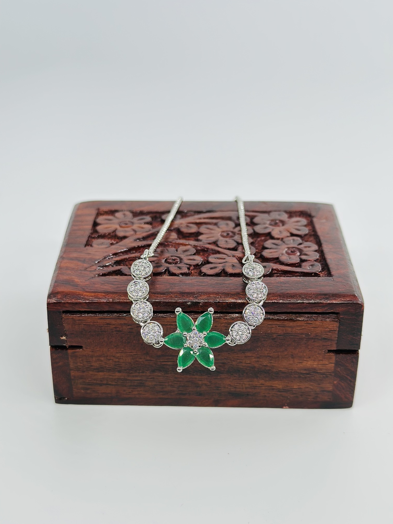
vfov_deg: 39.7
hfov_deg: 30.3
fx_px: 727
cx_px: 196
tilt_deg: -29.3
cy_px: 262
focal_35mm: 48
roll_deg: -1.0
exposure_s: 1/587
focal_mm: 6.86
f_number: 1.78
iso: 80
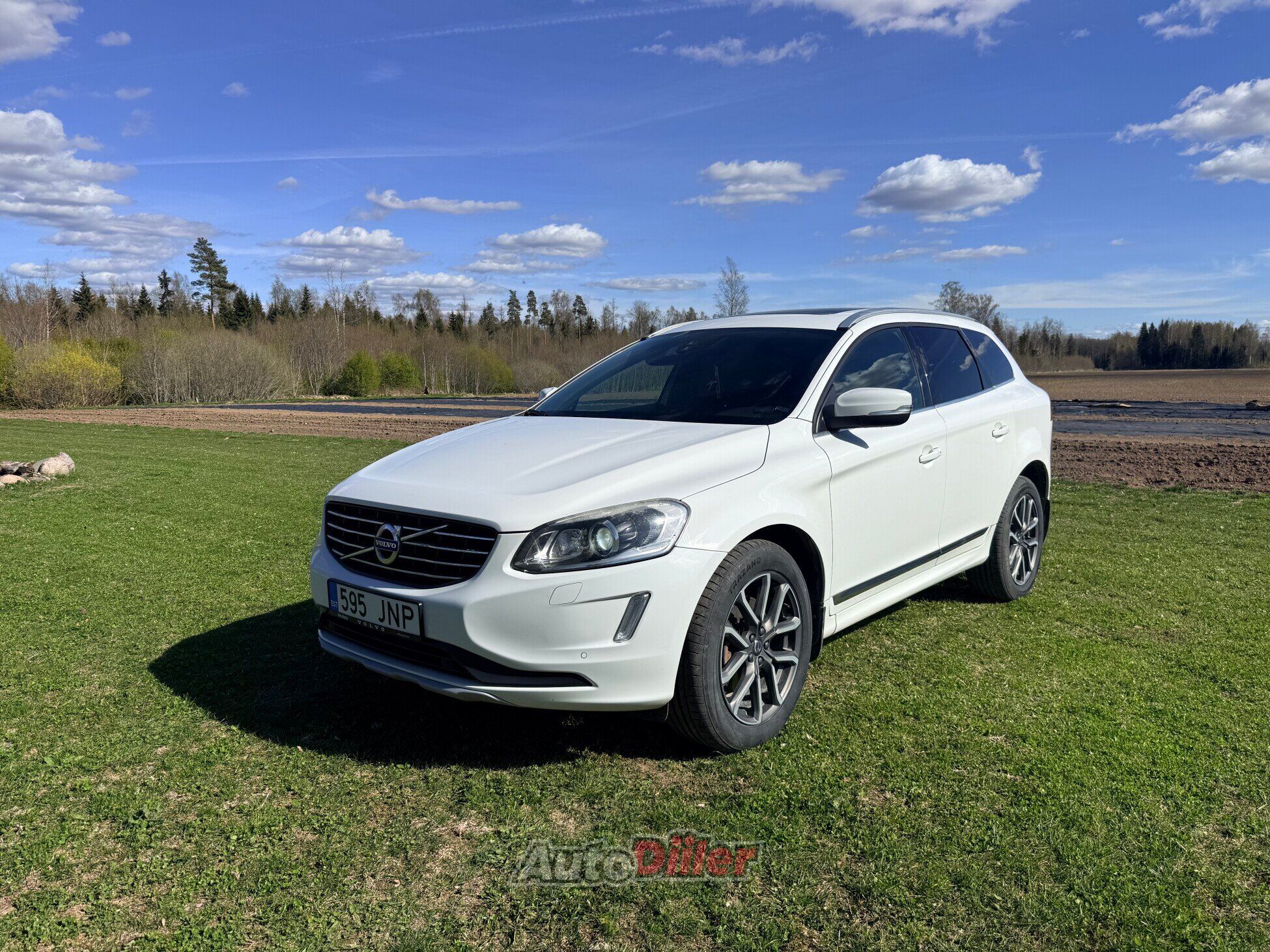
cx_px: 635
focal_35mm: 24
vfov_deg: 56.8
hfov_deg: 71.6
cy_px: 476
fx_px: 881
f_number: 1.78
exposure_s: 1/8130
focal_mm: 6.76
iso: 80
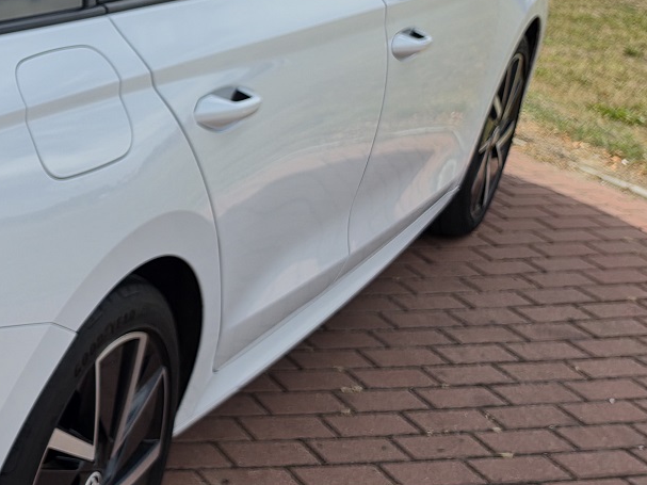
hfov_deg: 24.7
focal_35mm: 65
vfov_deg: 22.6
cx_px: -256
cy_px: 209
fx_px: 1215
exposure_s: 1/6571
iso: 64
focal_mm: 6.5
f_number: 1.4
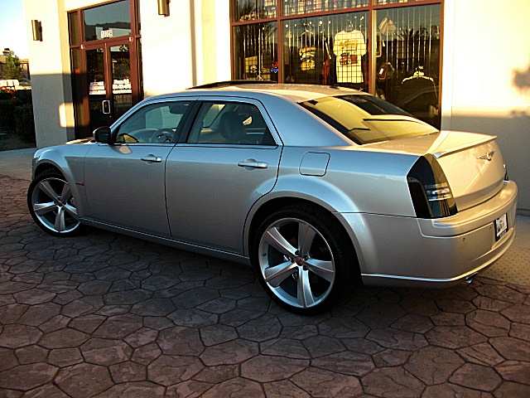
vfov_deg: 39.7
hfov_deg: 51.4
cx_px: 265
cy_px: 199
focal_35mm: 36
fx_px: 551
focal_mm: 6.3
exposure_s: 1/160
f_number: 2.8
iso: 50
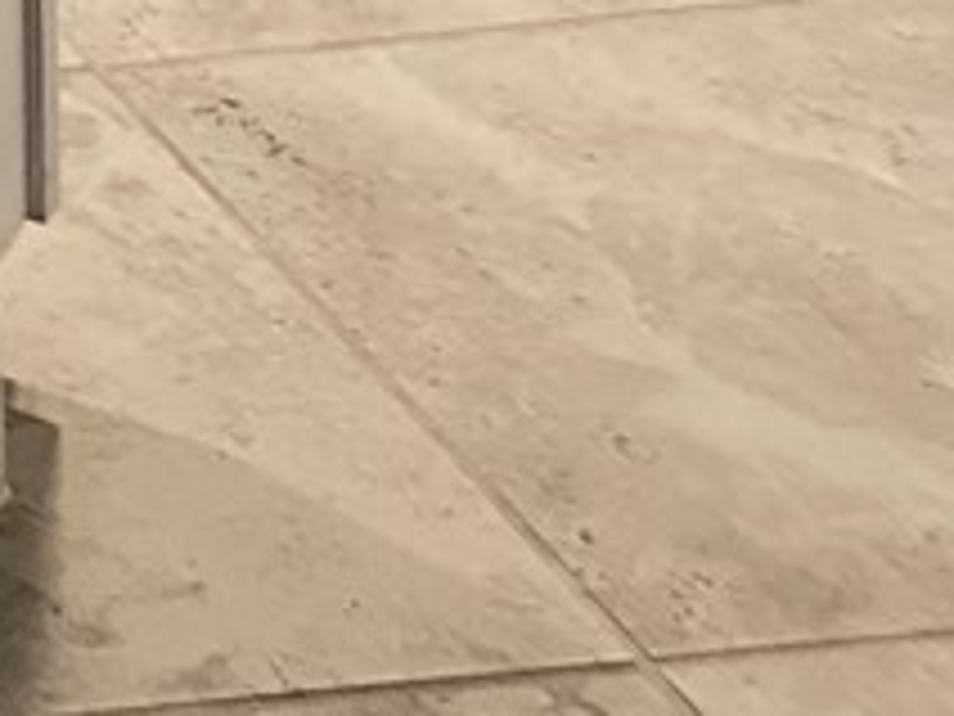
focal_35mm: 181
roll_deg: +5.9
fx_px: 4988
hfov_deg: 8.2
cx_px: -2430
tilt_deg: -10.0
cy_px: -1950
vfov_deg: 6.8
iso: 400
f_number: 1.78
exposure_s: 1/60
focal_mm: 6.86
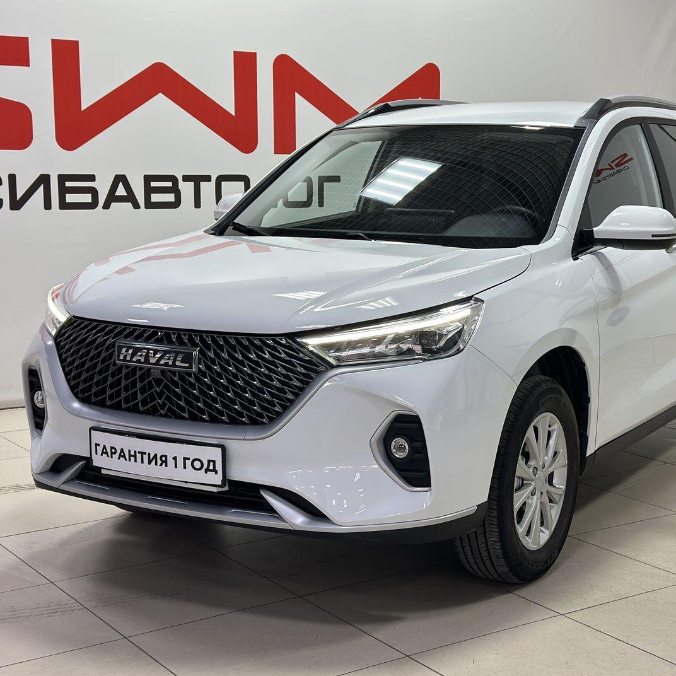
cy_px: 339
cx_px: 389
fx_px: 1259
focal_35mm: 57
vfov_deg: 30.0
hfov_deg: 30.0
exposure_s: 1/100
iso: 64
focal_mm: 6.86
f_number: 1.78
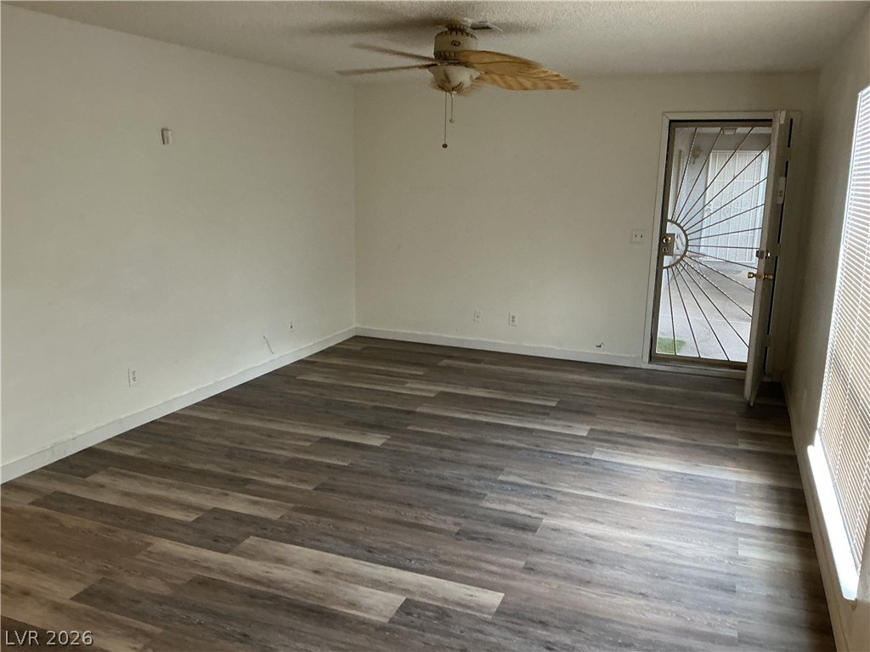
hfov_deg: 61.7
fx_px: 729
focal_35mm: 29
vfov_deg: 48.2
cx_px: 435
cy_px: 326
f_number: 1.8
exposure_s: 1/60
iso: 125
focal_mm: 3
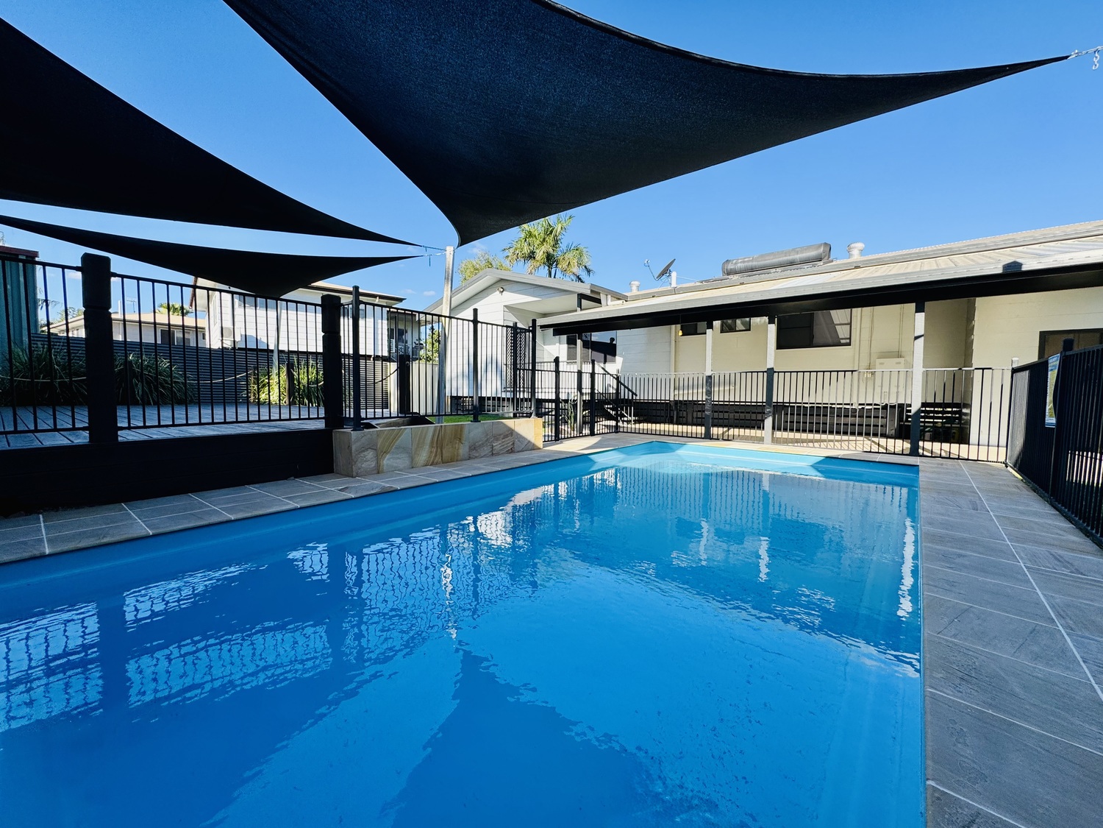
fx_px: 446
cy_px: 414
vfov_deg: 85.7
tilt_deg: -2.8
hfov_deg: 102.1
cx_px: 552
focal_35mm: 14
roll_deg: +0.3
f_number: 2.2
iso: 50
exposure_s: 1/889
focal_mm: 2.22
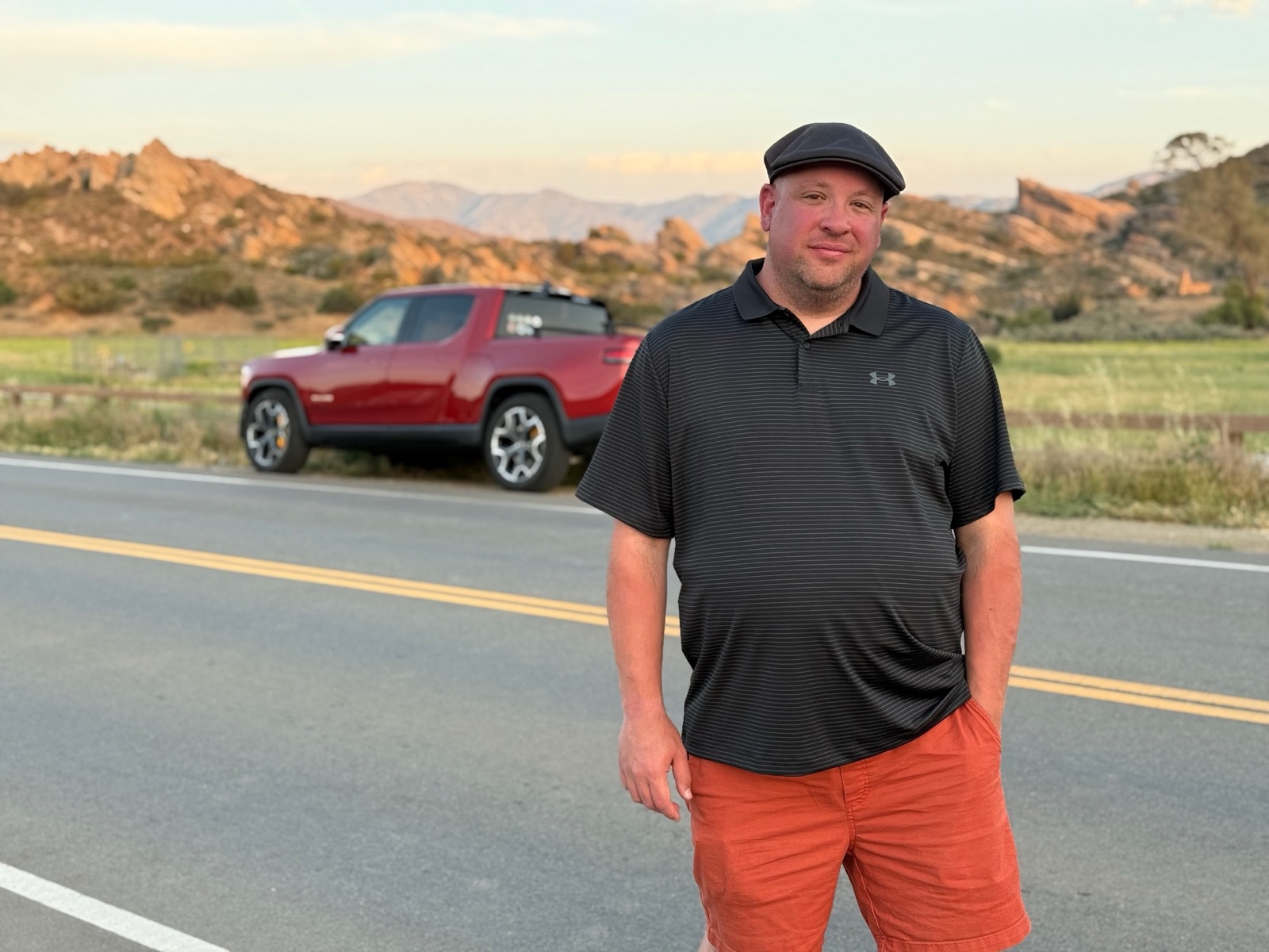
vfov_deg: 30.3
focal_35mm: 48
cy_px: 476
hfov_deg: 39.7
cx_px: 634
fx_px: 1760
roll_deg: +1.2
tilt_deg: -5.3
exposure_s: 1/314
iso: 100
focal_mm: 6.76
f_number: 1.78
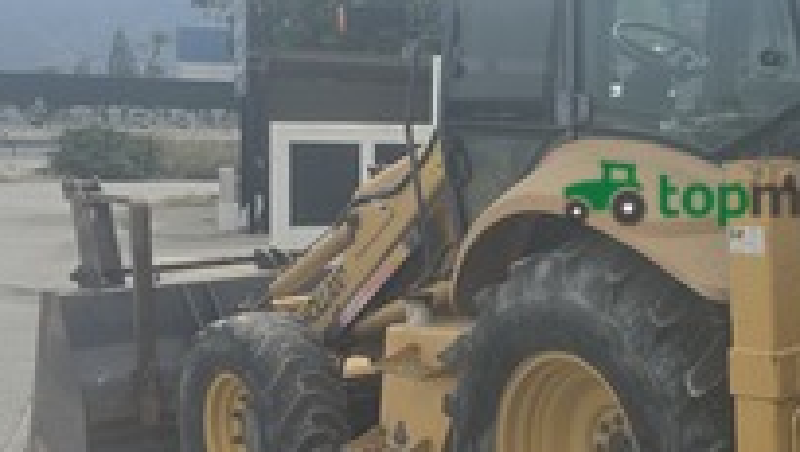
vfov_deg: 18.1
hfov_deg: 28.8
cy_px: 195
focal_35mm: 67
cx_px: 857
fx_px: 1423
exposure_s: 1/5608
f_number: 1.7
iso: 80
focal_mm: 6.3
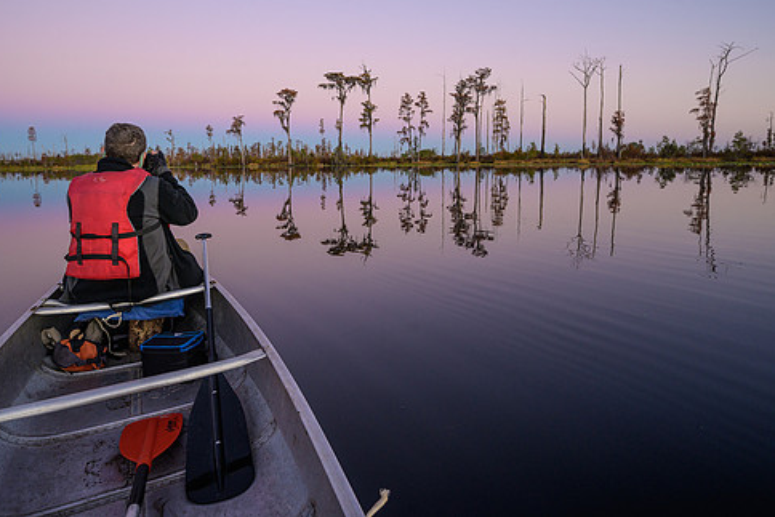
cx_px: 339
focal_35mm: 21
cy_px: 209
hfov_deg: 80.8
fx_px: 452
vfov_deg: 59.1
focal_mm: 17.5
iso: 400
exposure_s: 1/25
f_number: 6.3
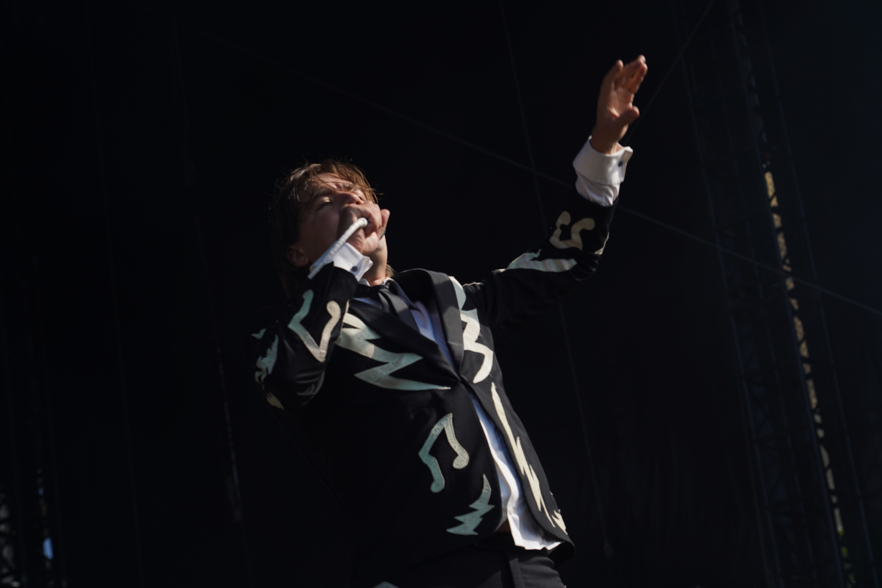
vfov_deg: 13.0
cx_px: 441
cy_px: 294
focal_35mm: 105
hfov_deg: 19.5
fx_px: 2572
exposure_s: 1/400
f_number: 7.1
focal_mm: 105
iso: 100
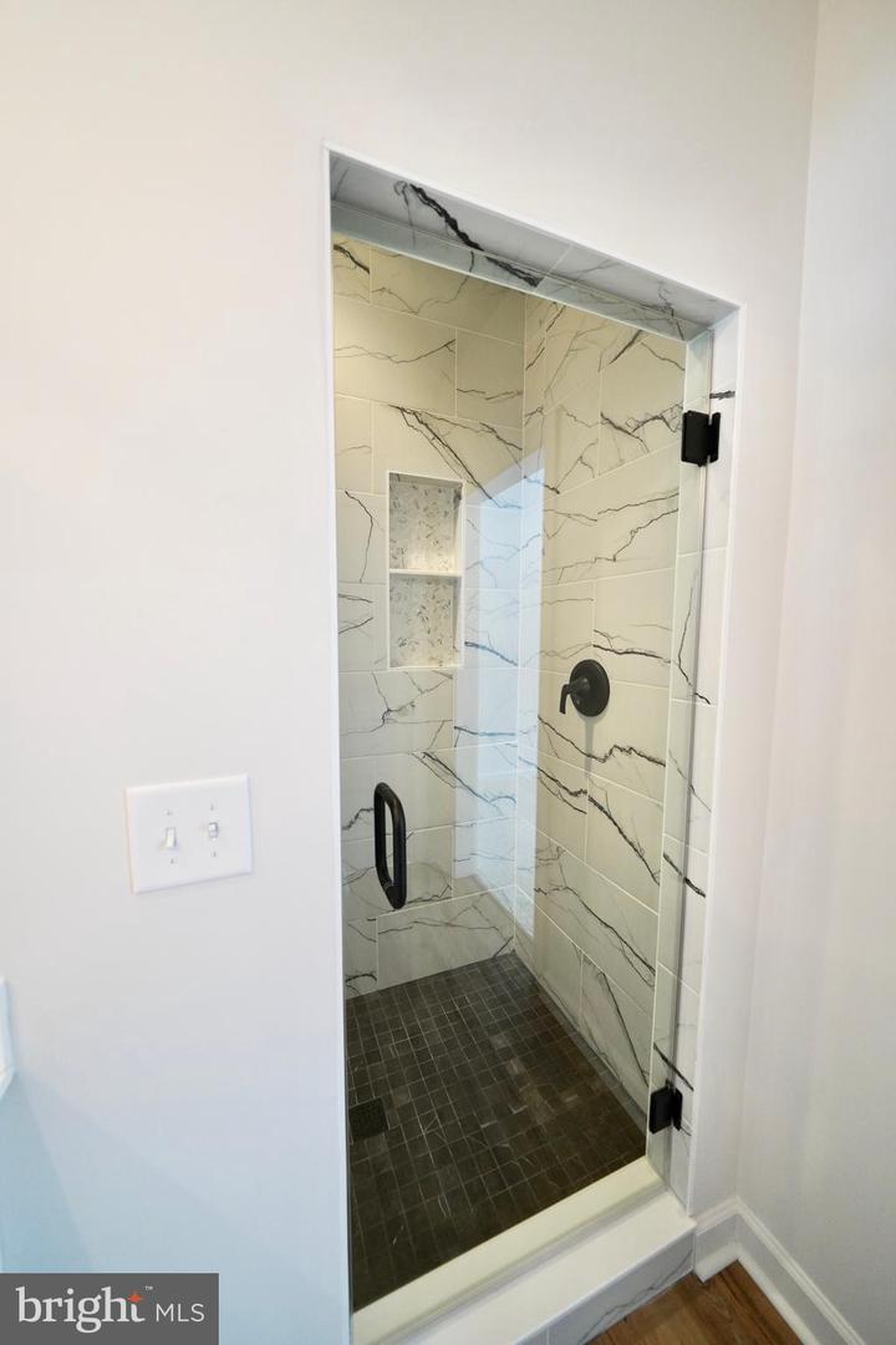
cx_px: 448
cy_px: 672
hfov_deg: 90.0
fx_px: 448
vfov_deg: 112.6
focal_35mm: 12
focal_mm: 12
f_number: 4
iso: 2000
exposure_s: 1/160
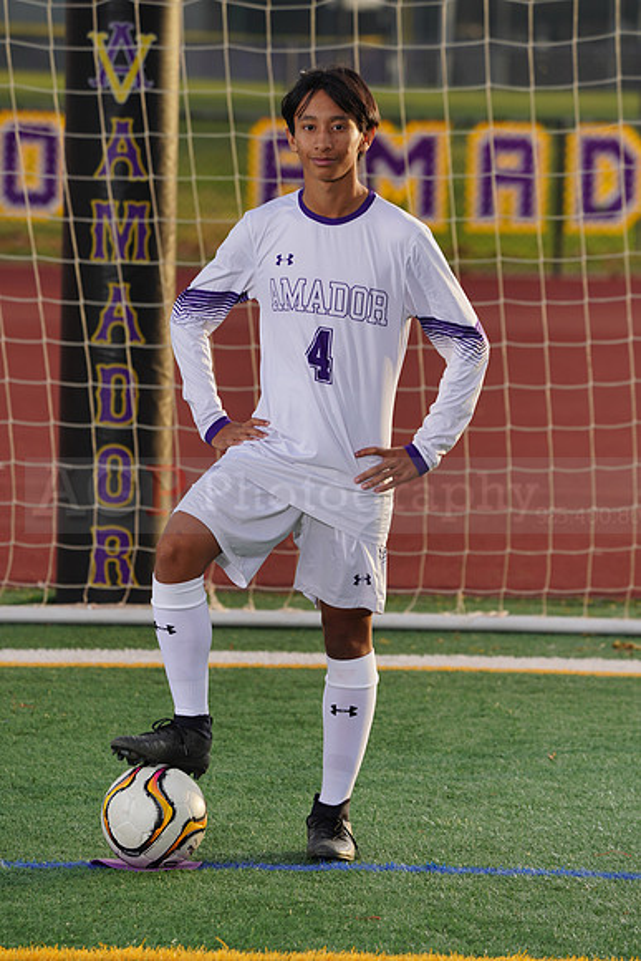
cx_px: 320
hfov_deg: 5.4
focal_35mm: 256
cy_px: 480
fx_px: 6833
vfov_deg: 8.0
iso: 100
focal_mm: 256
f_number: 8
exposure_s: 1/200
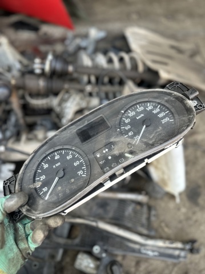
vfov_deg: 71.7
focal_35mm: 24
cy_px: 137
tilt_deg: -51.1
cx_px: 102
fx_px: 190
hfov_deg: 56.7
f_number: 1.78
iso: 64
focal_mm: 6.86
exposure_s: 1/121
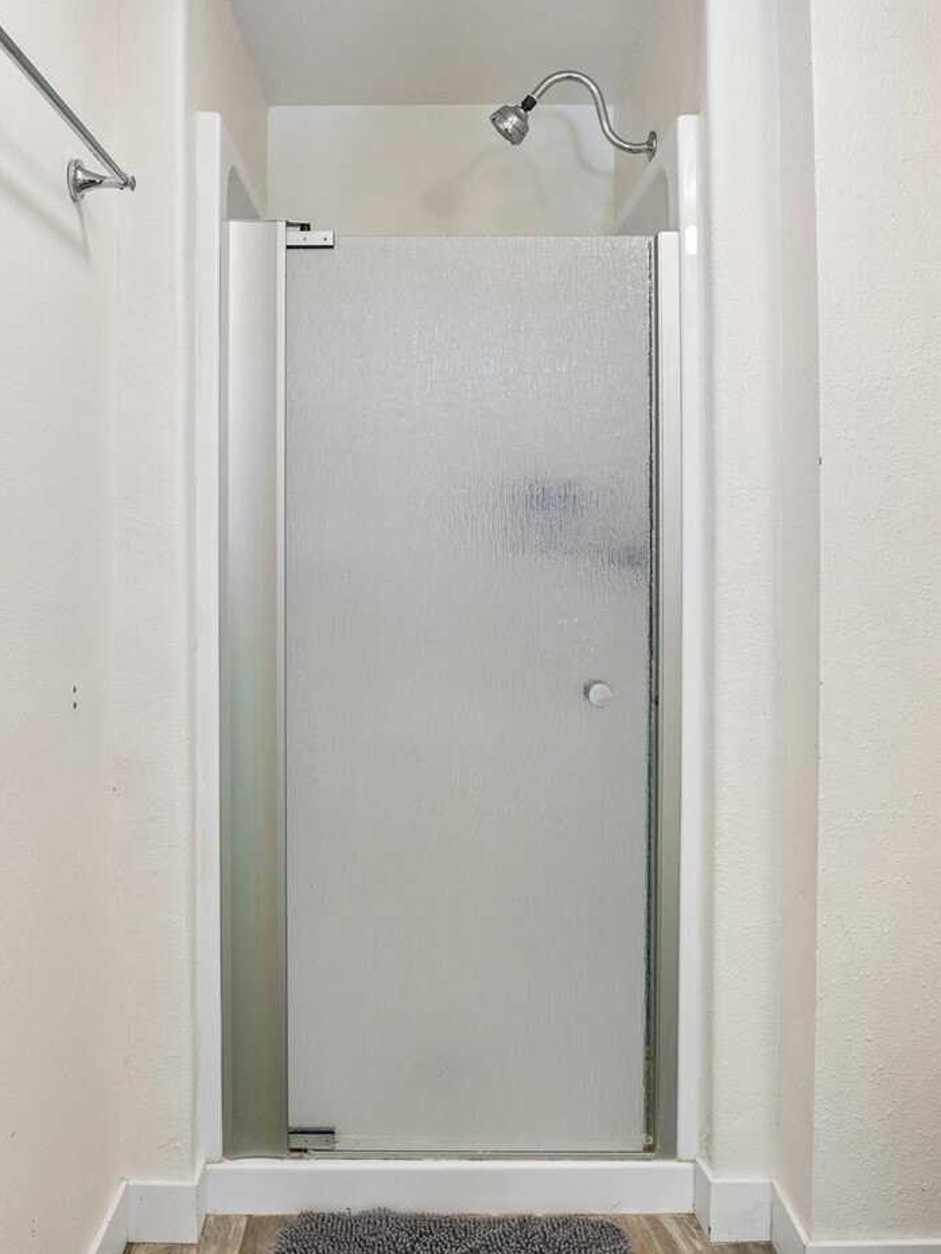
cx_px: 481
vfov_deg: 63.0
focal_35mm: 28
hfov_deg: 49.7
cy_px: 515
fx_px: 1015
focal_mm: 16
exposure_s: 1/8
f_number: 8
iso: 400
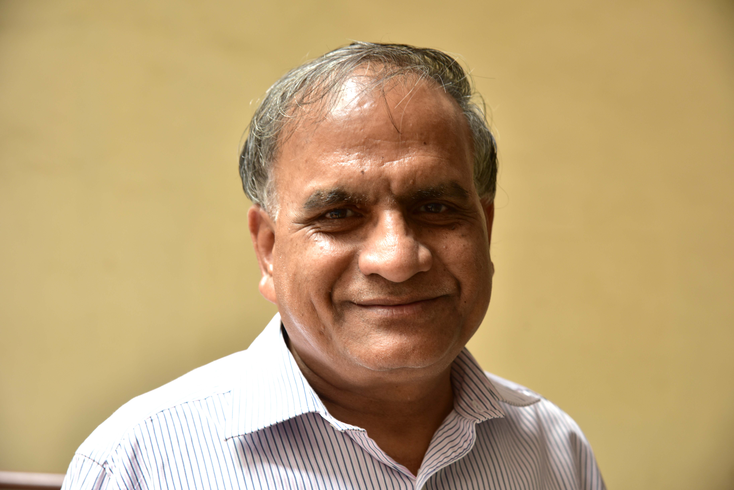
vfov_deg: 20.9
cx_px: 367
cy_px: 245
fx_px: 1326
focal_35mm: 65
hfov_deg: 30.9
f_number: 5
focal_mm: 65
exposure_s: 1/20
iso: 500
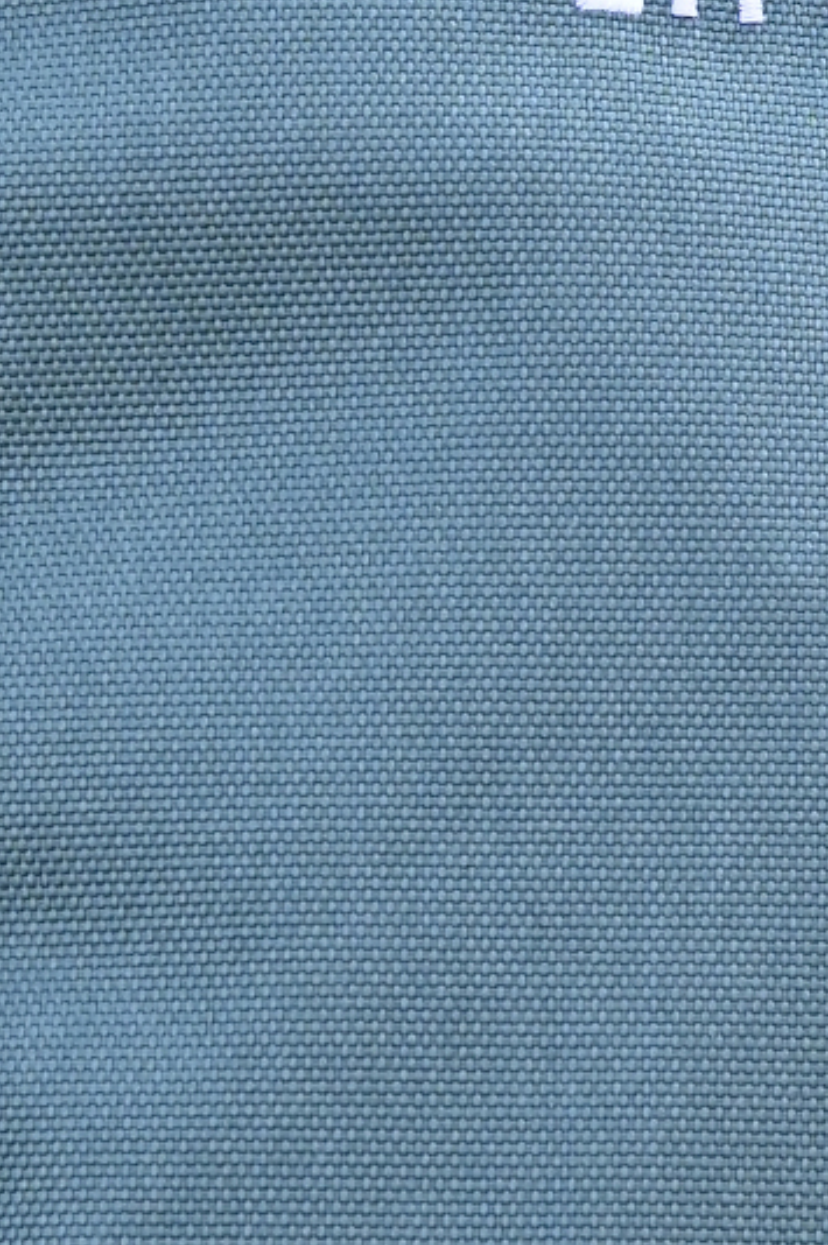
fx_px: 11337
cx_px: 983
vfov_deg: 6.3
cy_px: 296
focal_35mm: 328
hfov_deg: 4.2
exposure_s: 1/160
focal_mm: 50
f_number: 6.3
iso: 320
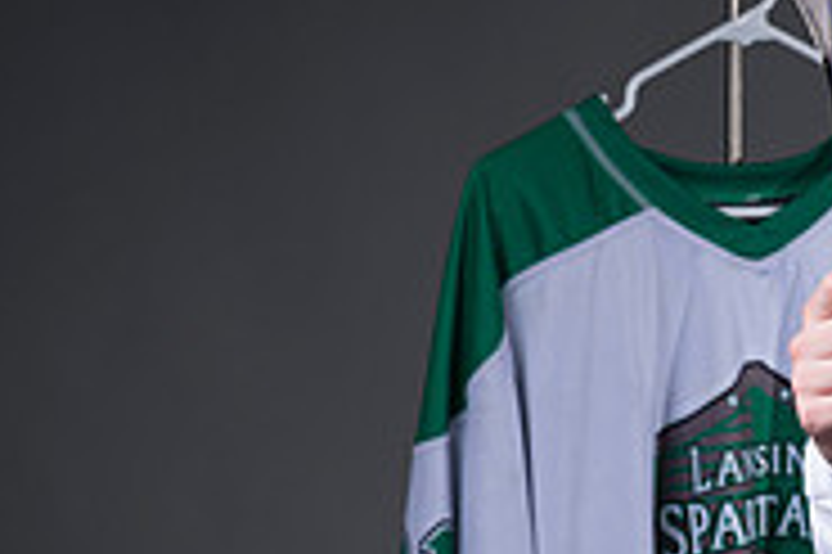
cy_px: 110
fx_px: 7735
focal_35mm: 335
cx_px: 1125
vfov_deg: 4.1
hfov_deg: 6.1
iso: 160
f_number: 5.6
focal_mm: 92
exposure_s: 1/250
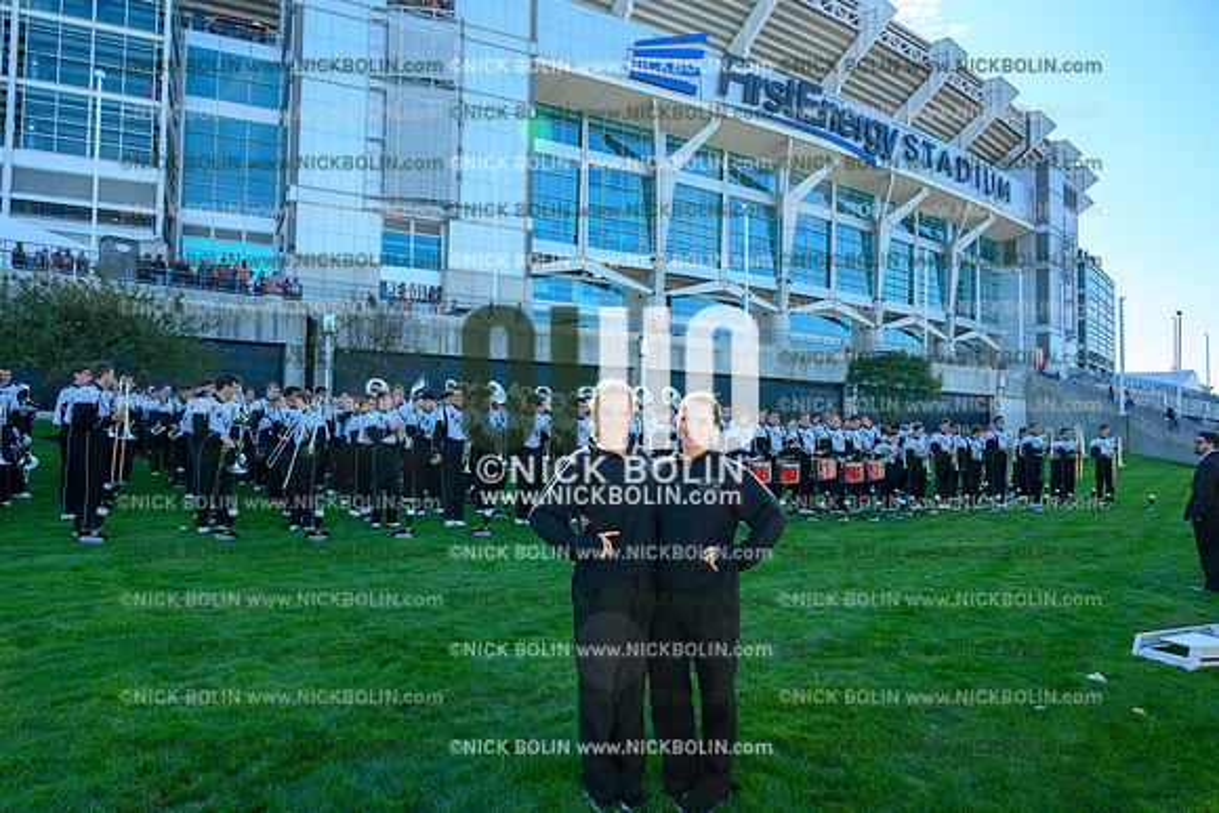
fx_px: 813
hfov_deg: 73.7
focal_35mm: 24
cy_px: 406
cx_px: 610
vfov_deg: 53.2
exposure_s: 1/640
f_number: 8
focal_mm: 24
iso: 800
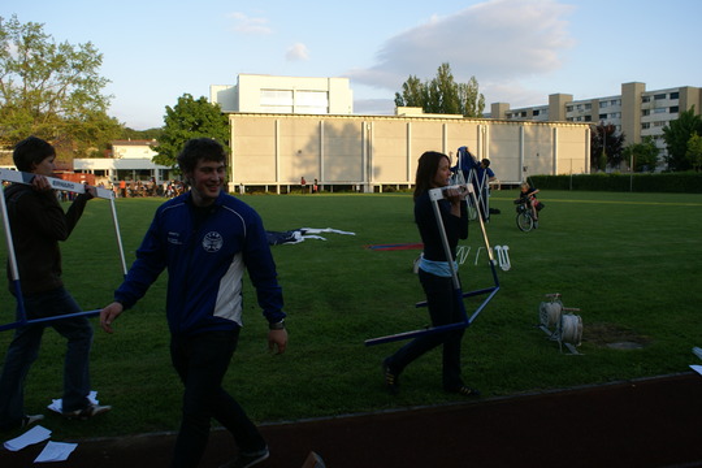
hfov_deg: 61.9
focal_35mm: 30
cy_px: 234
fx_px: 585
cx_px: 351
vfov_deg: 43.6
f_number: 4.5
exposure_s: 1/160
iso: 100
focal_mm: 20
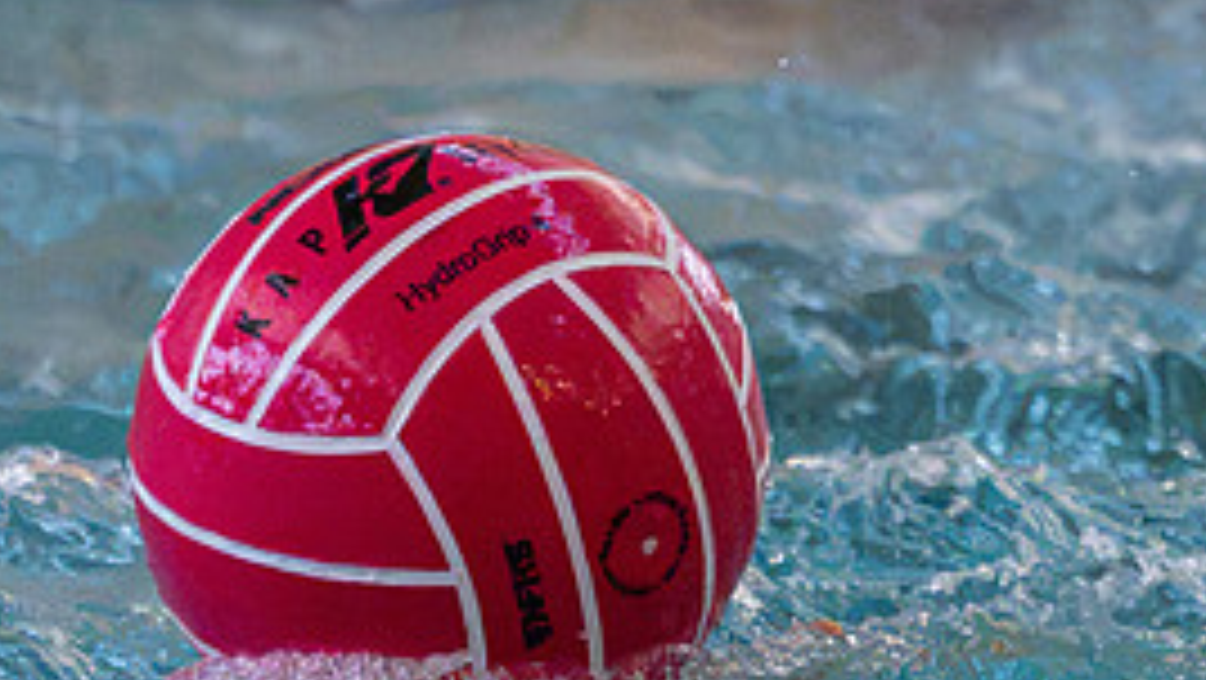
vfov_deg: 1.2
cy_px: -70
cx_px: 1588
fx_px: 32855
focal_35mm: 1027
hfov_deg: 2.1
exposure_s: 1/1000
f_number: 4
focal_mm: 240
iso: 25600
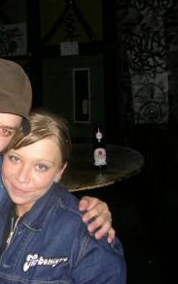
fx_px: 427
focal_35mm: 55
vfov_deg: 36.9
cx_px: -2
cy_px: 142
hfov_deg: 22.6
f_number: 2.8
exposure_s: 1/60.1
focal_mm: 5.8
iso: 50
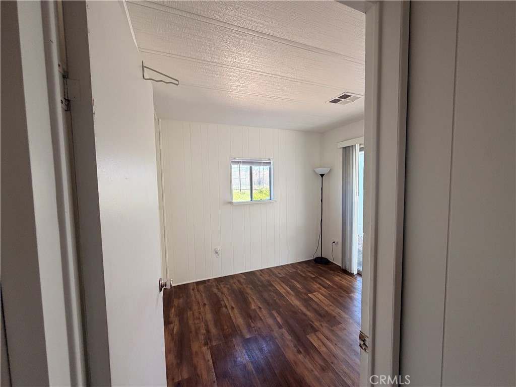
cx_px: 258
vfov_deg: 85.7
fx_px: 209
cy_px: 194
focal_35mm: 14
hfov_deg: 102.1
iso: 125
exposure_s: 1/121
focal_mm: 2.22
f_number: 2.2
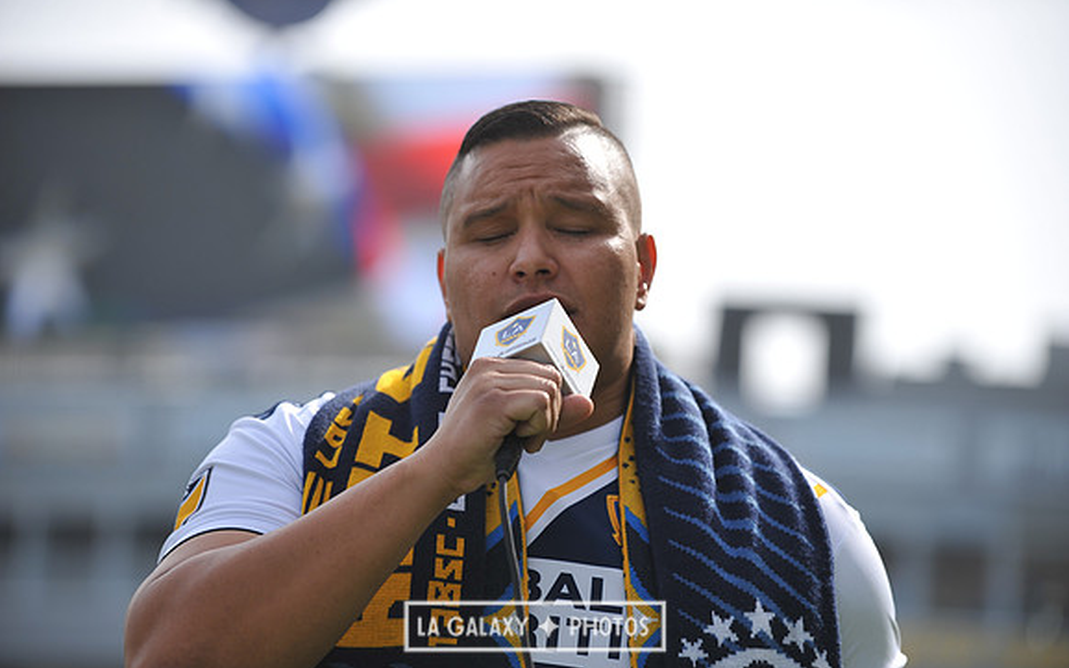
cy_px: 348
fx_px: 4020
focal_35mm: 138
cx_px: 534
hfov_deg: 15.1
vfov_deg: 9.5
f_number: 3.5
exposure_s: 1/1600
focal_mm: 135
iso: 200
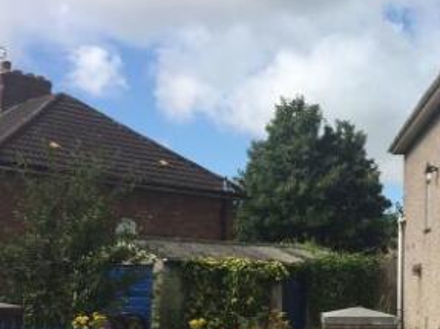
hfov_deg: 30.7
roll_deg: -1.3
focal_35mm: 59
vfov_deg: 24.6
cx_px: 422
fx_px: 750
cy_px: 238
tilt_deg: +3.5
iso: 32
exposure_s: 1/1582
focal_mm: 4.15
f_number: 2.2
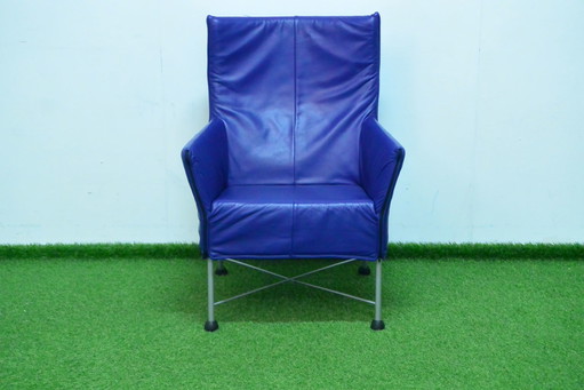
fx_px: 1120
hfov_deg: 29.2
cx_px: 292
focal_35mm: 69
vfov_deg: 19.7
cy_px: 195
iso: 2000
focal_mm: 25.6
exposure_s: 1/30
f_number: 5.3
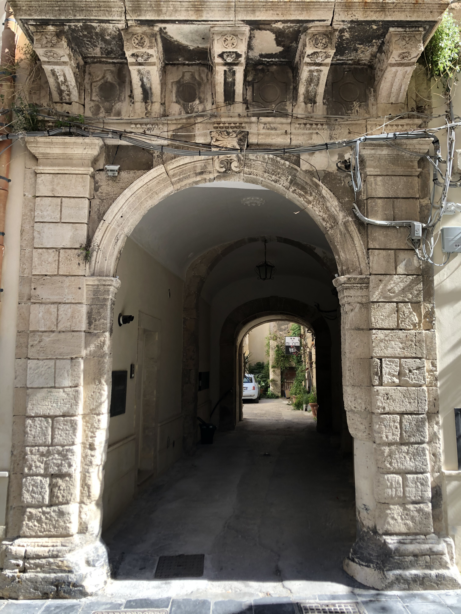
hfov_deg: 49.7
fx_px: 497
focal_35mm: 28
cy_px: 307
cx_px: 230
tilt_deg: +7.1
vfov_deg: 63.4
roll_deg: -0.1
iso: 20
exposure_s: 1/158
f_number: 1.8
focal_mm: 4
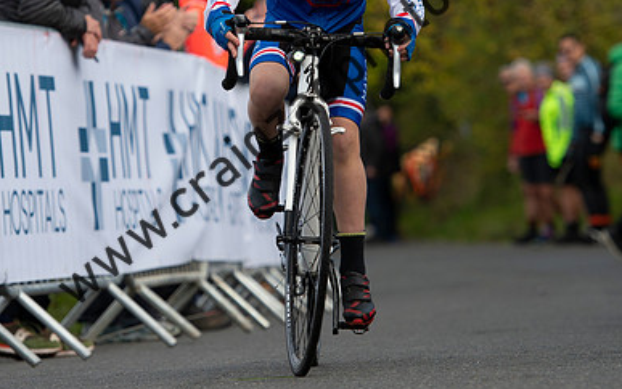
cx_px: 304
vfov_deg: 3.8
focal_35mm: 345
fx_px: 5849
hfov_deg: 6.1
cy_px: 75
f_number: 4.5
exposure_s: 1/1250
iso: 250
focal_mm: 160
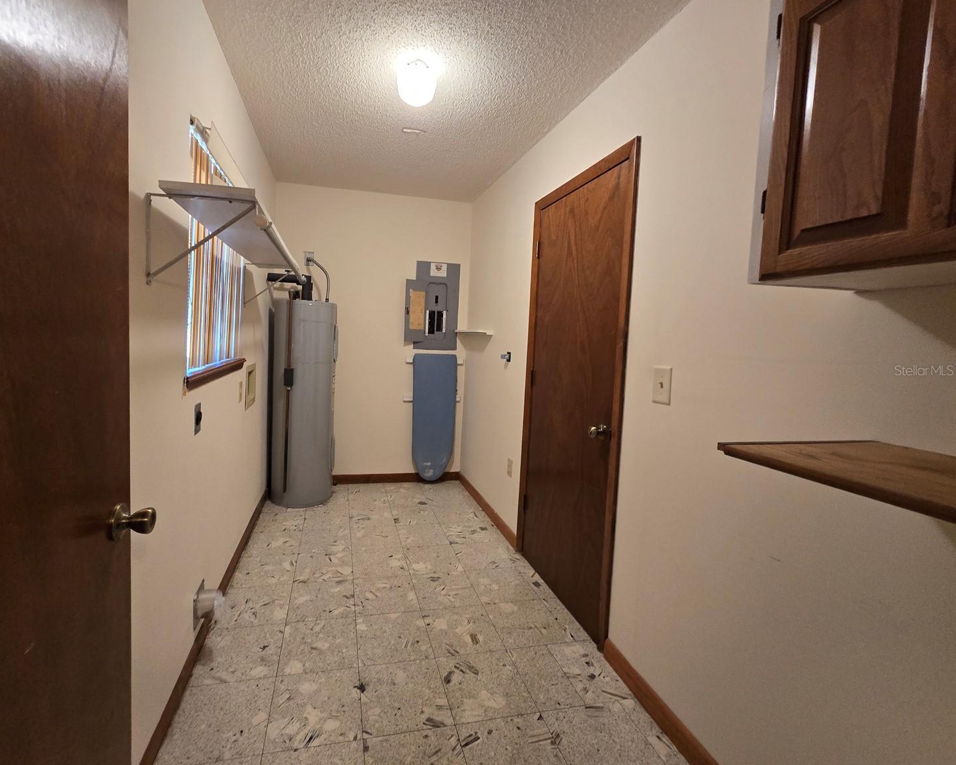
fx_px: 396
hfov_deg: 100.4
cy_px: 370
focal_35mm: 14
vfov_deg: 88.0
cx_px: 429
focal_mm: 2.2
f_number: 2.2
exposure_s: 1/60
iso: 320
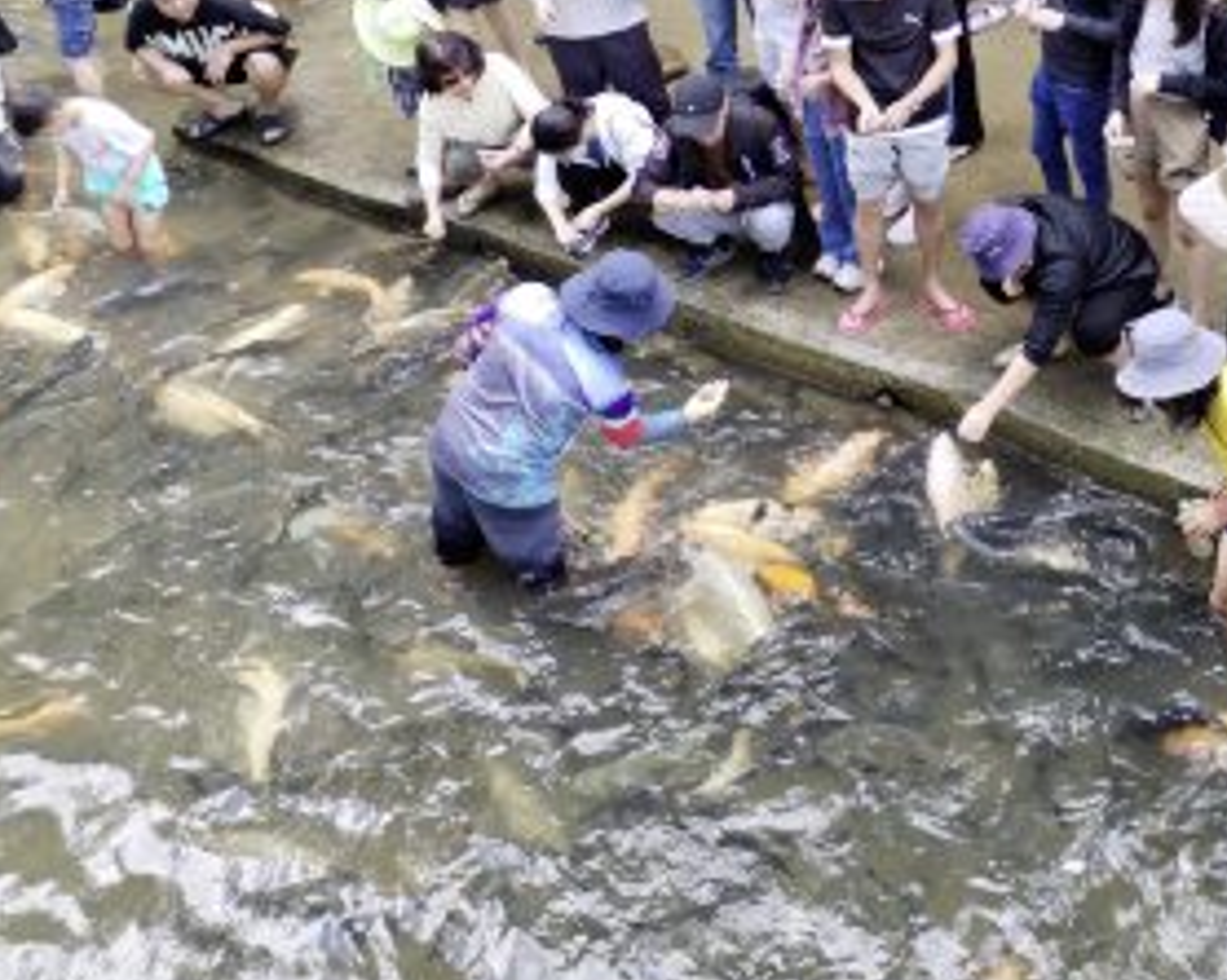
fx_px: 2068
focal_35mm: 57
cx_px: 909
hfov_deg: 32.5
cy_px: 128
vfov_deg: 25.9
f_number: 1.8
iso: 127
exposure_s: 1/100
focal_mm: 4.75
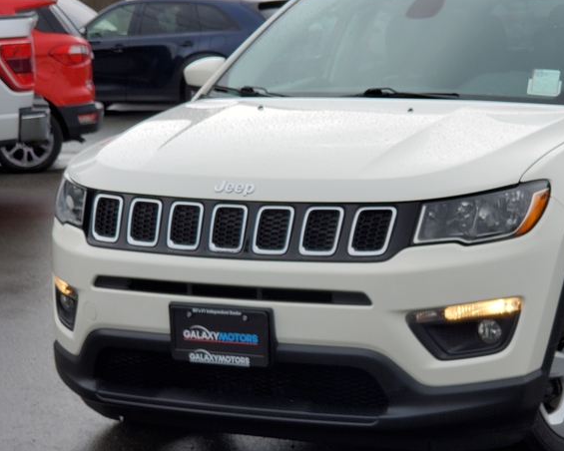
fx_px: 1536
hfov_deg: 20.8
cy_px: 244
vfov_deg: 16.7
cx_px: 366
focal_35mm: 92
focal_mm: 6
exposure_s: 1/281
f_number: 2.4
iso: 50
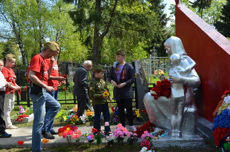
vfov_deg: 39.8
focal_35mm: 33
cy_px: 76
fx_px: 210
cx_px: 115
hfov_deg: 57.3
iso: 200
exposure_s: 1/250
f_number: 8
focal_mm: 22
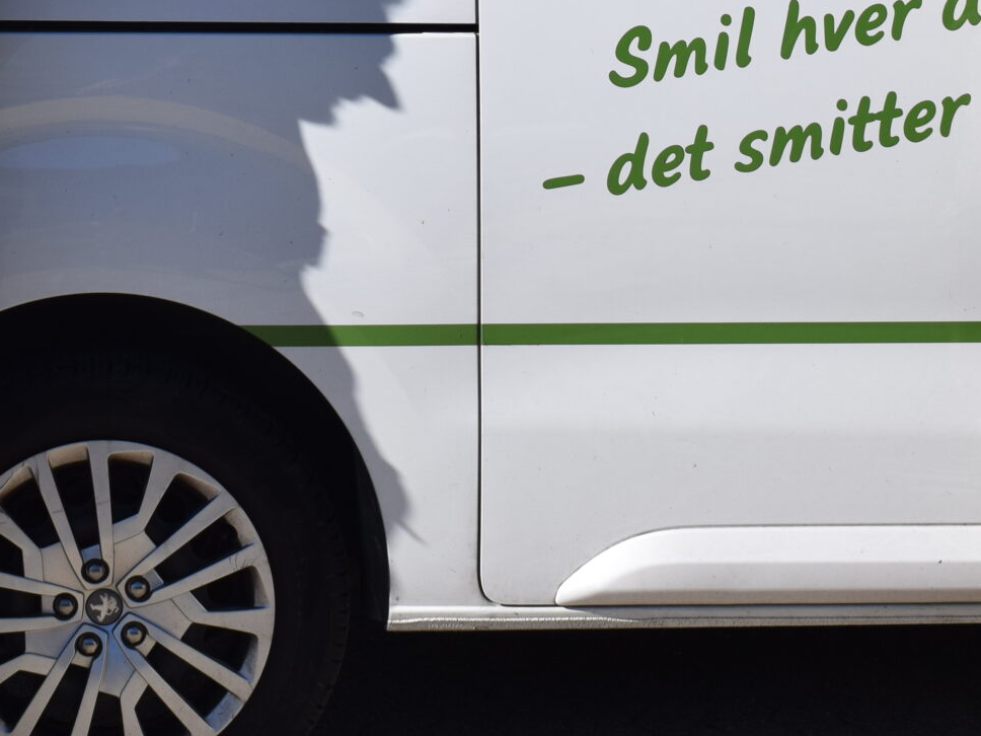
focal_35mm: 118
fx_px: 3352
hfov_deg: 16.6
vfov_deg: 12.3
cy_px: -69
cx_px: 278
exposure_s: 1/400
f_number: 10
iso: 200
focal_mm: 31
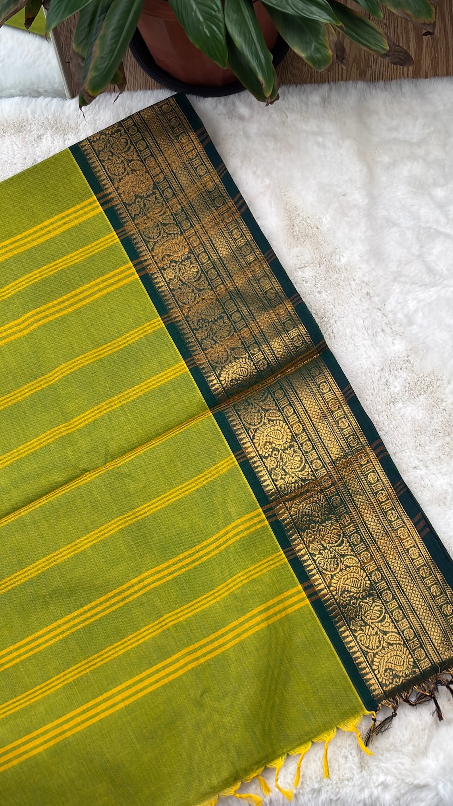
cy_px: 403
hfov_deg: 21.8
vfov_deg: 37.8
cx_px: 208
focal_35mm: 55
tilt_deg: -74.5
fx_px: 1174
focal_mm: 5.96
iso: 50
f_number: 1.6
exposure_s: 1/100
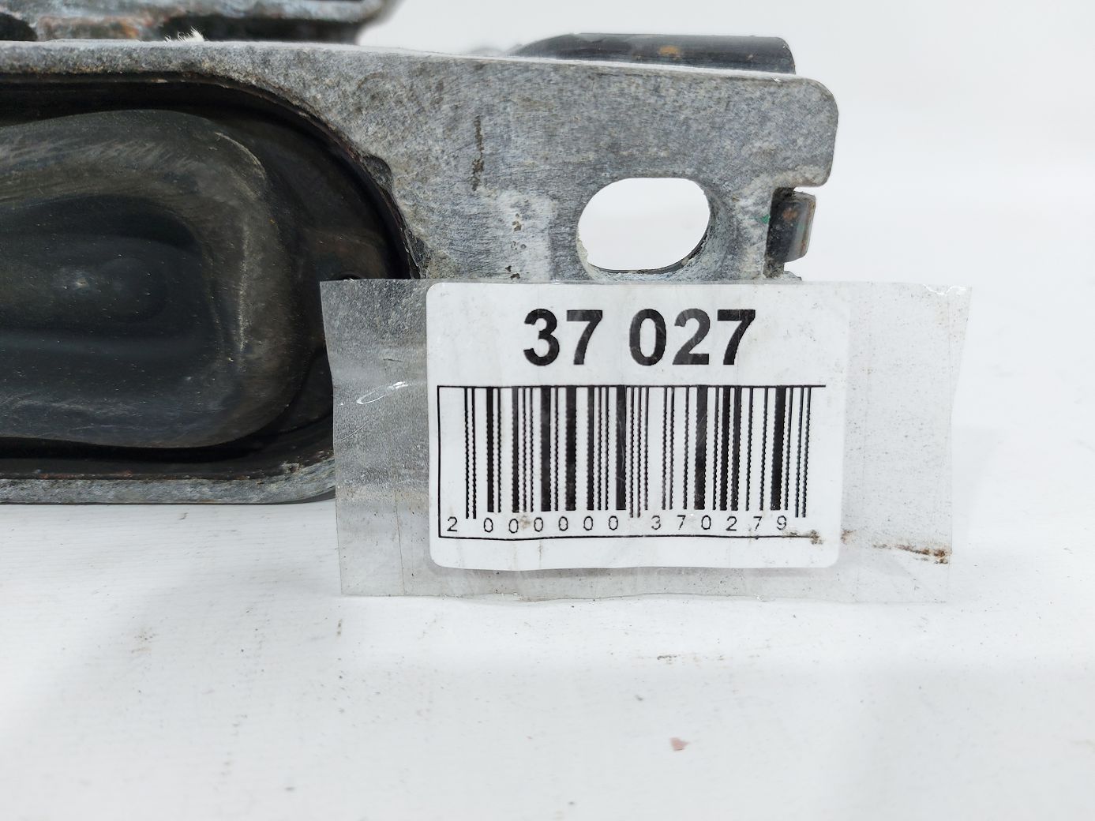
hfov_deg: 71.6
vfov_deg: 56.8
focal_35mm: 24
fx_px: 759
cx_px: 548
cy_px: 410
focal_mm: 5.23
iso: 64
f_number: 1.8
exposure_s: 1/50
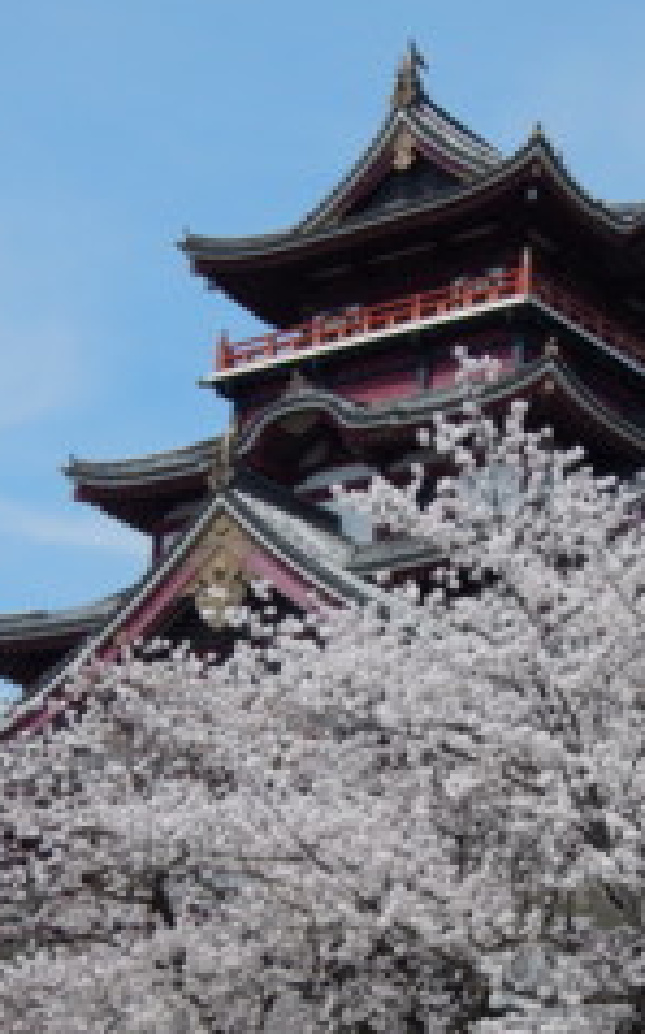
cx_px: 545
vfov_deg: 22.1
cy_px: 584
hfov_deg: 13.8
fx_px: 2649
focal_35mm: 94
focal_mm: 8.4
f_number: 4.1
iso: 125
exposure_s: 1/1250
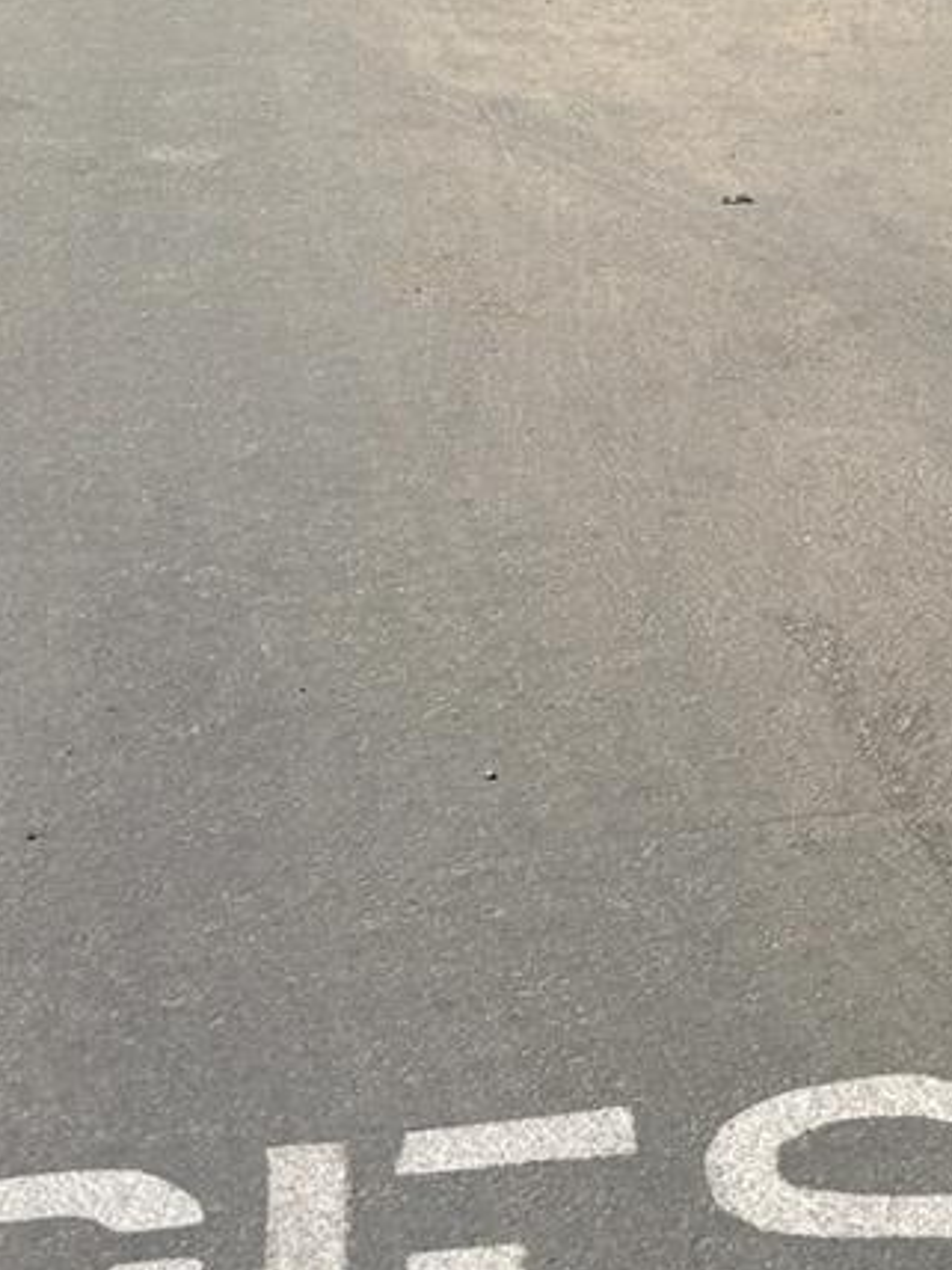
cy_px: 396
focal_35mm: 84
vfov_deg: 23.2
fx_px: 3080
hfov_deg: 17.0
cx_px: 1075
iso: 80
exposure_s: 1/3597
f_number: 1.78
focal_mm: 6.76
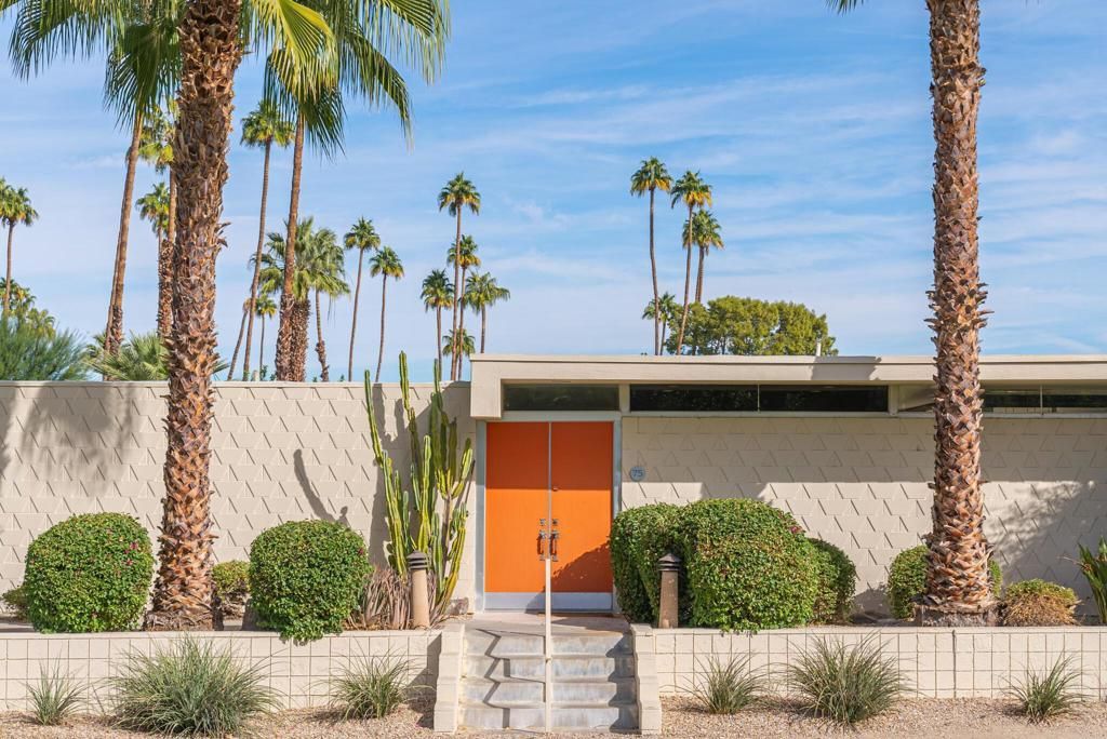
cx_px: 554
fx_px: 1846
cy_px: 370
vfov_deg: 22.6
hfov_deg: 33.4
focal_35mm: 60
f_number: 8
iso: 100
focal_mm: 59
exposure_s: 1/200
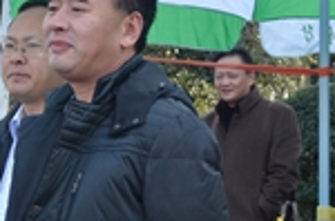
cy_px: 140
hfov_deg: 12.7
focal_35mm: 160
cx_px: 7
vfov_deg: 8.5
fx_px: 1484
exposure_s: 1/350
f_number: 9.5
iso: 640
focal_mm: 32
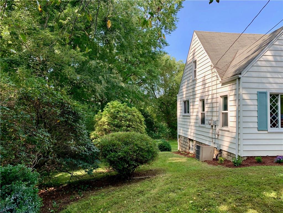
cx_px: 142
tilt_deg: +2.7
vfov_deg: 53.1
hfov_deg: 67.3
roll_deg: -1.2
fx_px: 213
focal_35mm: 26
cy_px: 106
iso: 25
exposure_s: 1/358
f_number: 1.8
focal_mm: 4.25
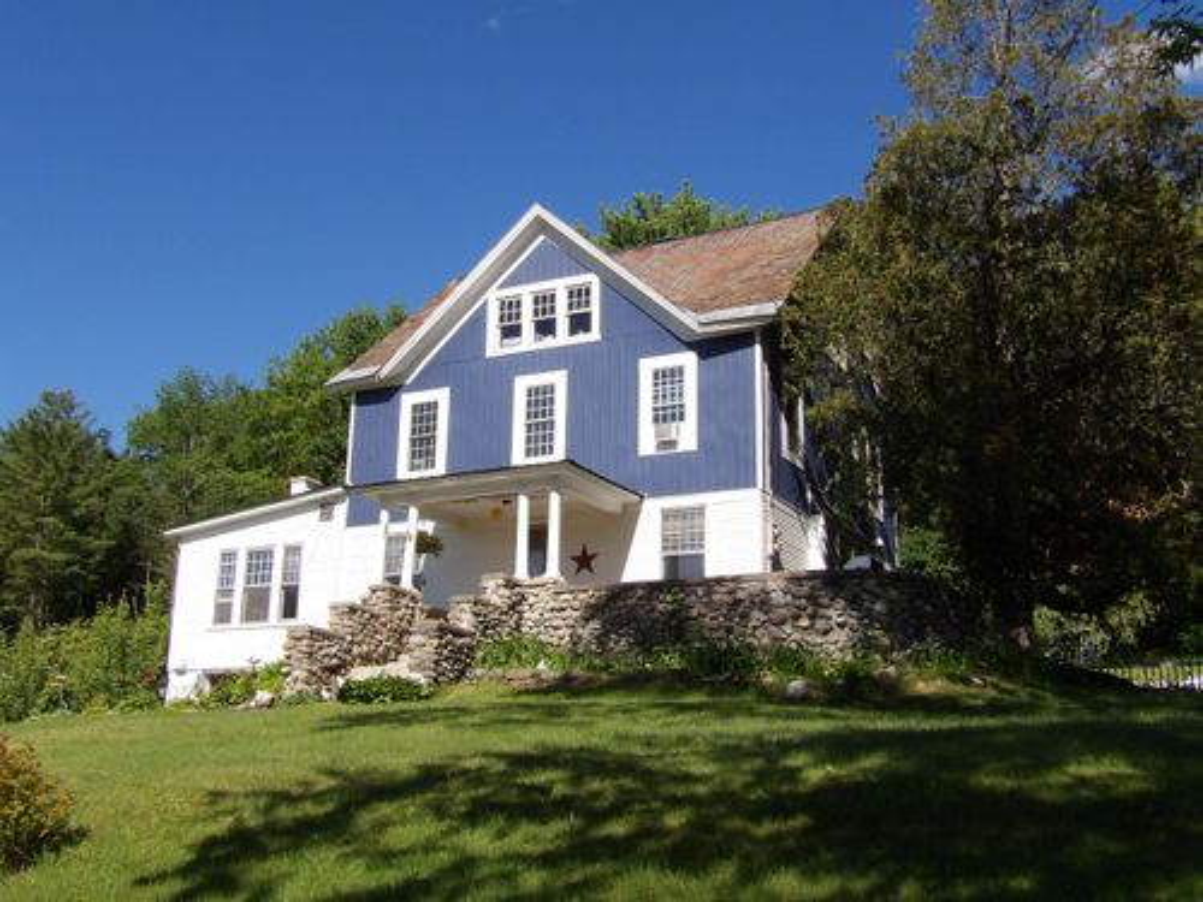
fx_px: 1355
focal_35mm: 39
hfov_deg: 47.9
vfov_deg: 36.8
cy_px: 451
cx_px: 602
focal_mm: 7
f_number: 5.2
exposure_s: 1/506
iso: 100
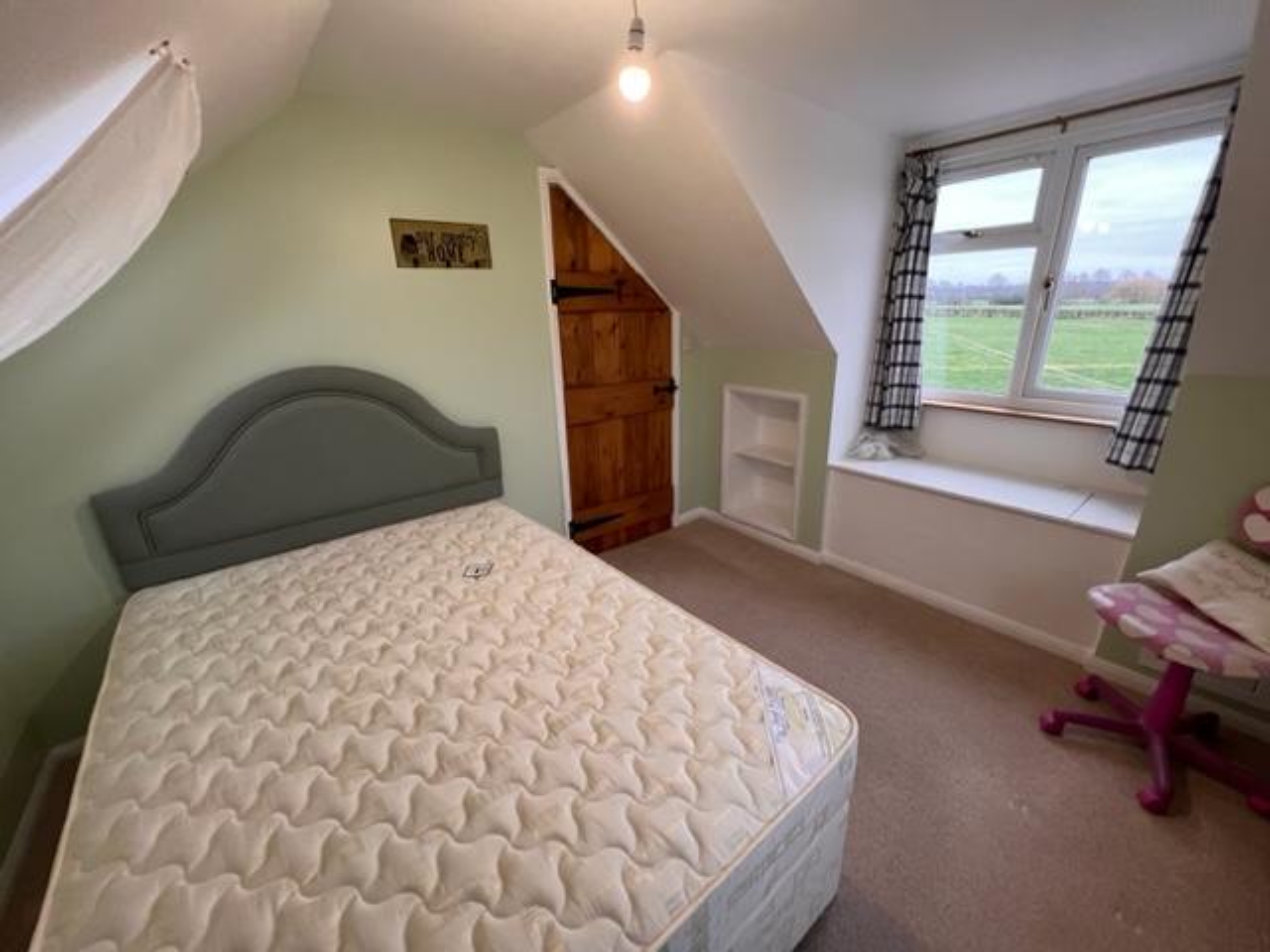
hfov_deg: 106.2
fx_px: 477
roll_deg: +1.7
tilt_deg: -17.9
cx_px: 635
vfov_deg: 89.9
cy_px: 476
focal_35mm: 13
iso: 200
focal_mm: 1.57
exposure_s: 1/99
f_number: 1.8
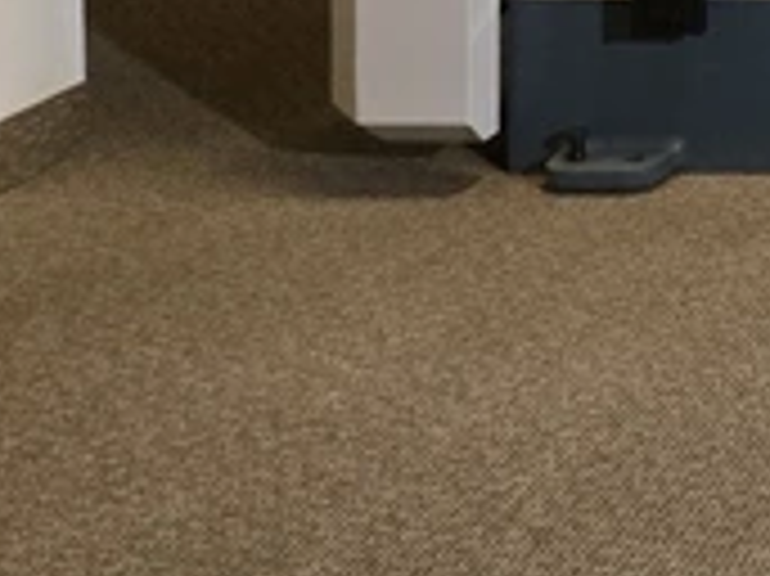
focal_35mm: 101
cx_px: 1653
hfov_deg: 14.9
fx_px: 2245
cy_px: -650
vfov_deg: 12.5
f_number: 1.8
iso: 200
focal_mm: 5.4
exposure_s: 1/50
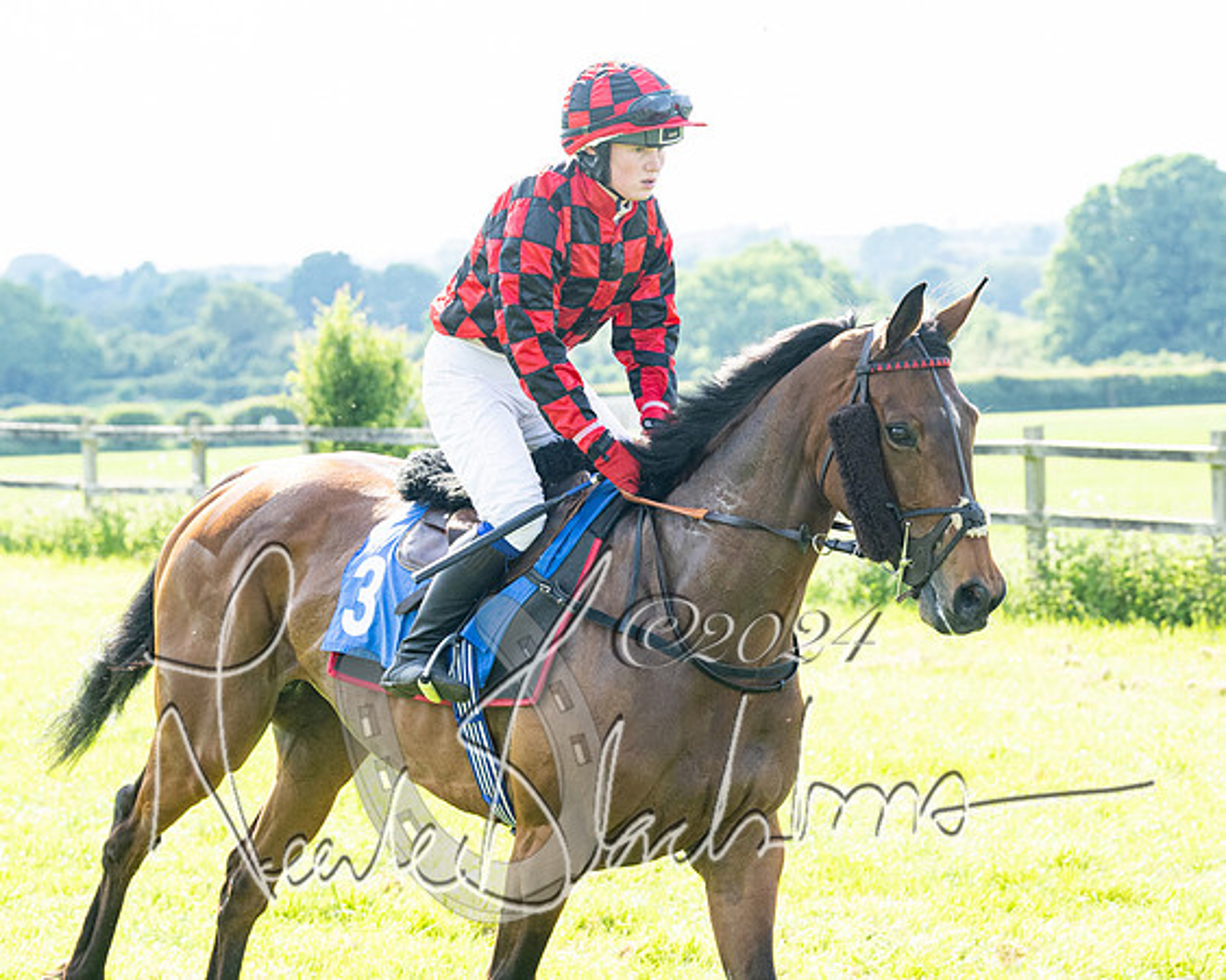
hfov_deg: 11.5
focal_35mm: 168
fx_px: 6095
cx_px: 776
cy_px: 391
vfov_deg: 9.2
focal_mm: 83
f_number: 5
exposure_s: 1/1250
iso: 400
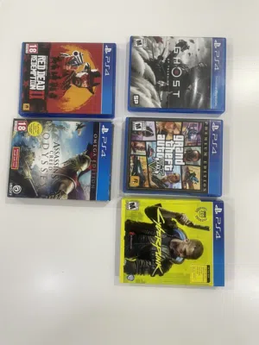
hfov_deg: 53.1
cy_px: 172
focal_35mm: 26
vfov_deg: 67.3
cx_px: 130
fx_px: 259
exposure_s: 1/50
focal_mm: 4.2
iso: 125
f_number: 1.6
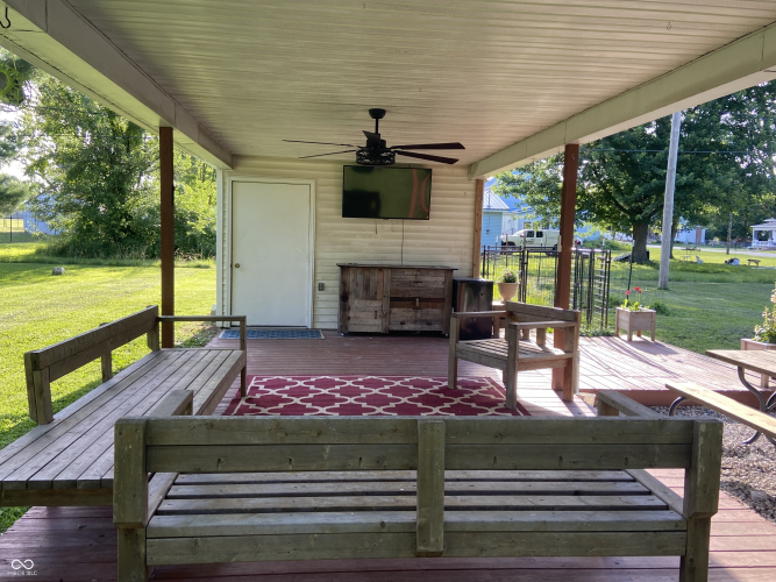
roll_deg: +0.5
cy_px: 291
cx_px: 388
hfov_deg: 67.3
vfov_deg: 53.0
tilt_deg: -4.2
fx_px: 583
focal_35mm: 26
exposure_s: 1/122
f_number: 1.8
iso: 32
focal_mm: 4.25
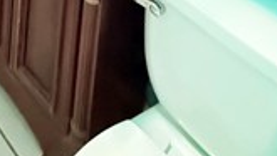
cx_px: 34
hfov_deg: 33.7
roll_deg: -3.3
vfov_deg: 11.8
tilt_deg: -8.9
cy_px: -297
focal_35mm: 59
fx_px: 434
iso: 1250
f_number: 2.2
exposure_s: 1/40
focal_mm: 2.22
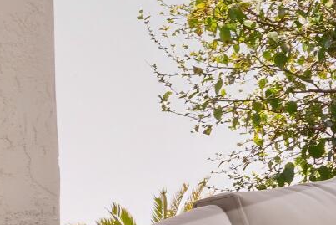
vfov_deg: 11.5
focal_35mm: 119
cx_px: 1000
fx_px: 1111
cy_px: 38
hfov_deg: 11.1
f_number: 7.1
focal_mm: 16
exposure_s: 1/160
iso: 800
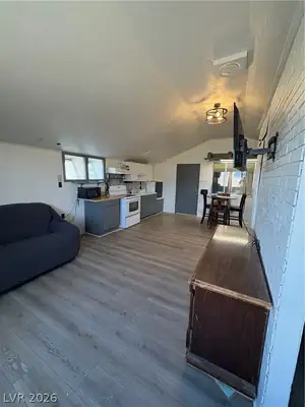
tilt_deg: -8.3
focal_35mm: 14
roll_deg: -1.8
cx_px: 152
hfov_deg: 85.7
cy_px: 204
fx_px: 164
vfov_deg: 102.1
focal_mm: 2.22
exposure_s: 1/120
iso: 250
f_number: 2.2
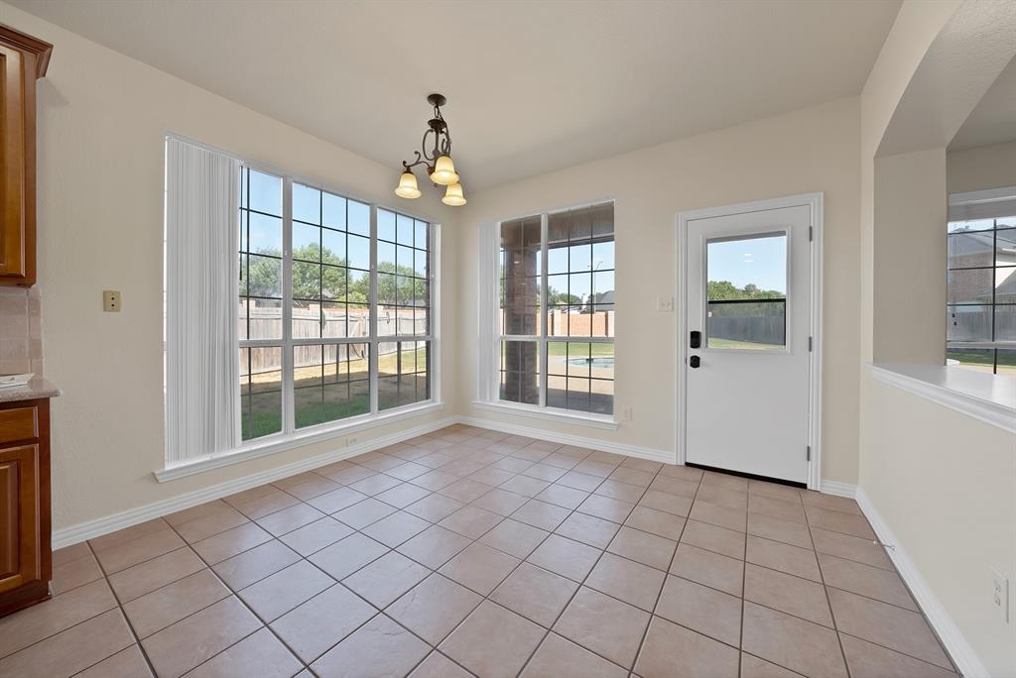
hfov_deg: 112.6
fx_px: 339
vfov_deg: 90.1
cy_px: 339
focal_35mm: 12
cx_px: 508
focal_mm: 12
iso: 640
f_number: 9
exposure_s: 1/30
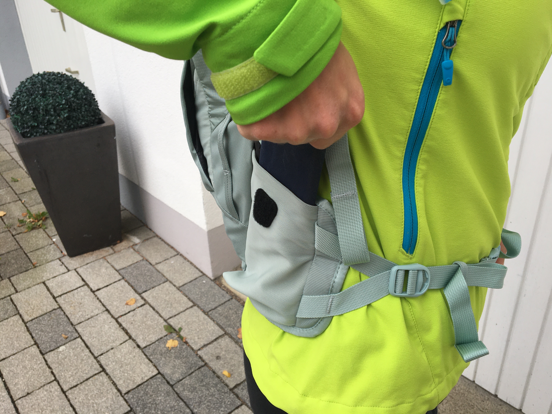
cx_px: 276
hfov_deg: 61.7
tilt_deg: -28.6
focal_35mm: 29
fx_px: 462
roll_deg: +2.9
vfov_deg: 48.2
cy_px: 207
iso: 25
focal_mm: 4.15
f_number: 2.2
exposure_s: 1/427
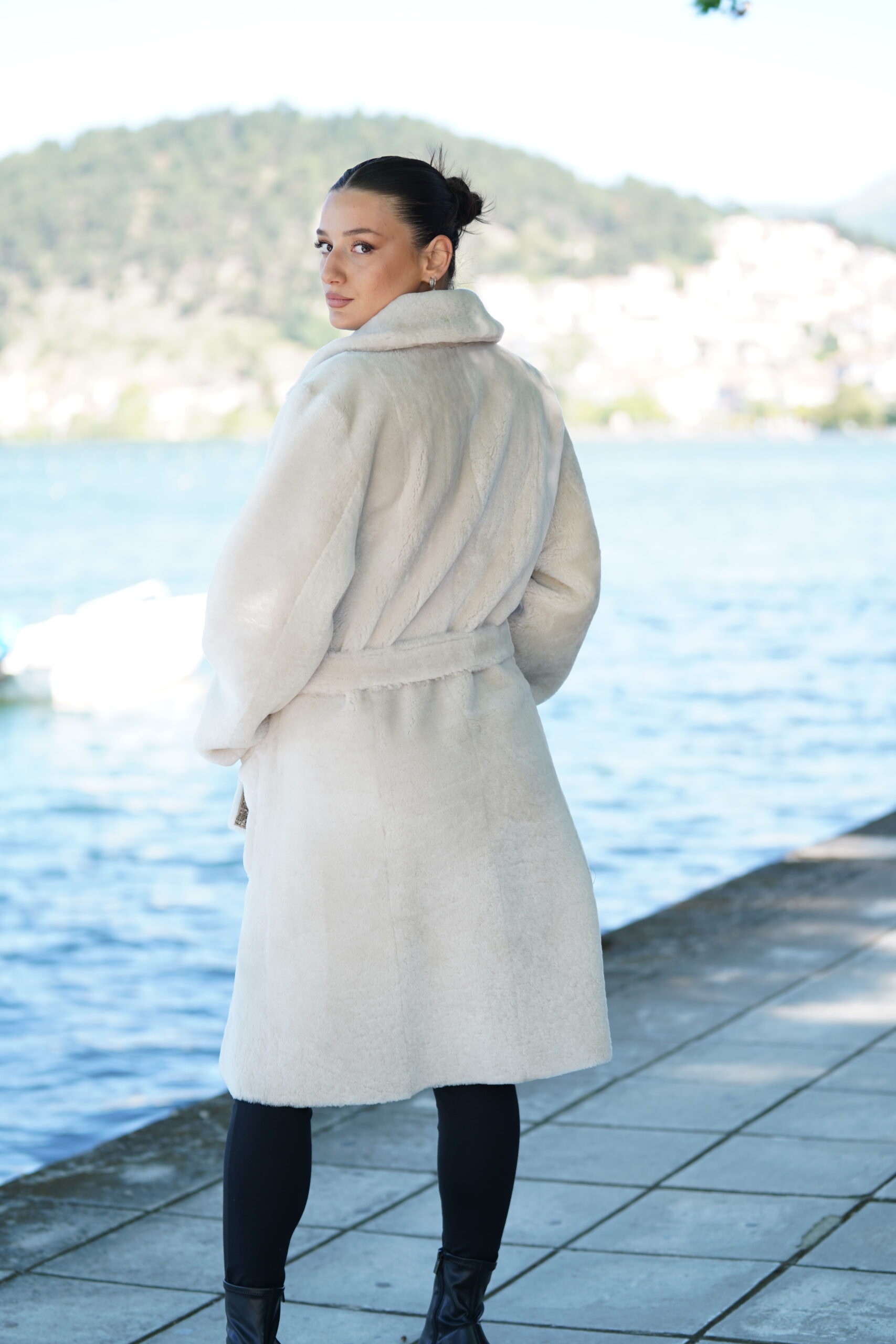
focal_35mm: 70
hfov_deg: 19.5
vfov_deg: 28.8
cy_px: 672
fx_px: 2613
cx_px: 448
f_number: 2.8
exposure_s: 1/250
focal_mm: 70
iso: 125
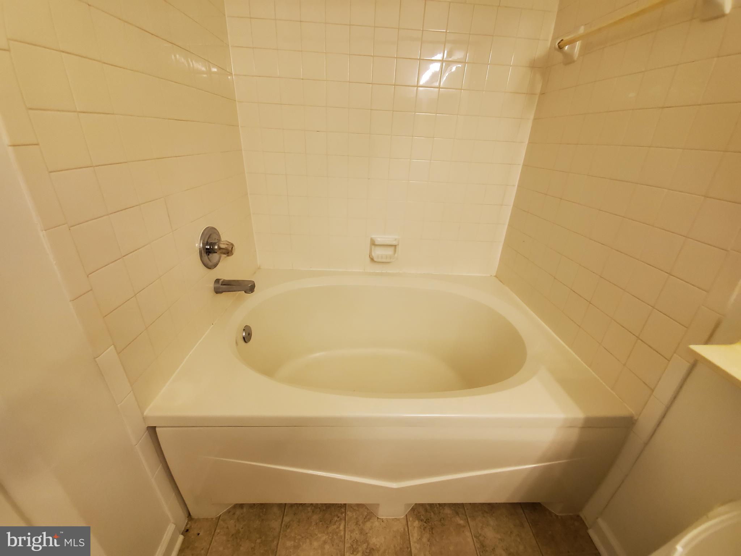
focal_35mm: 13
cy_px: 278
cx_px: 370
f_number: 2.2
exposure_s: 1/59
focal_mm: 1.8
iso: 200
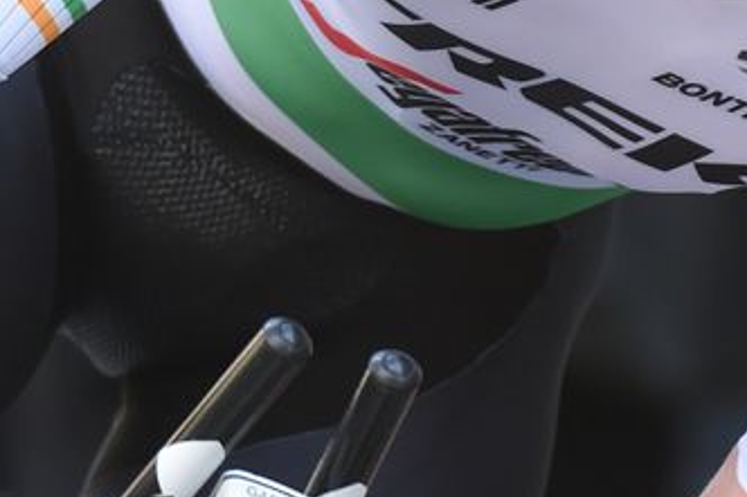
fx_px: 31958
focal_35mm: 1541
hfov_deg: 1.3
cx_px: 540
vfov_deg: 0.9
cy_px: 21
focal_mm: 400
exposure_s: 1/1250
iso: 2000
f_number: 4.5
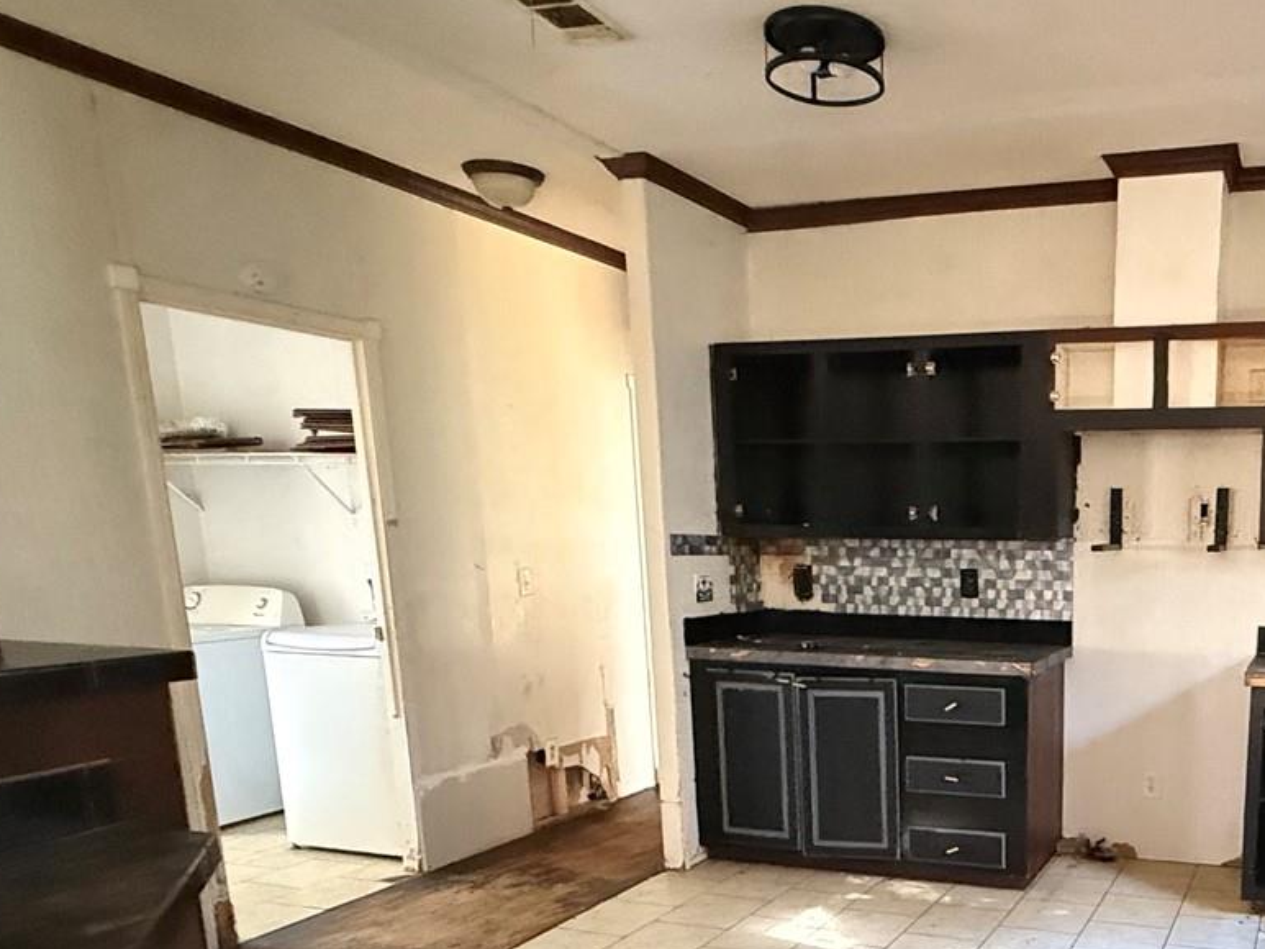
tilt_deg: -11.6
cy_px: 734
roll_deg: +1.2
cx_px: 1050
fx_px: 1060
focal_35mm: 29
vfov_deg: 46.2
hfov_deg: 56.2
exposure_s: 1/60
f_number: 2.2
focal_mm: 2.22
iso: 1250
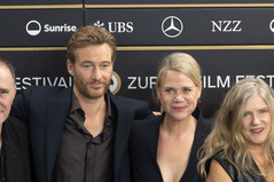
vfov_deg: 8.9
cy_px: 143
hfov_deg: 13.3
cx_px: 229
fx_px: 1171
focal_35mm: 154
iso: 400
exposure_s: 1/200
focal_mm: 79
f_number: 4.5
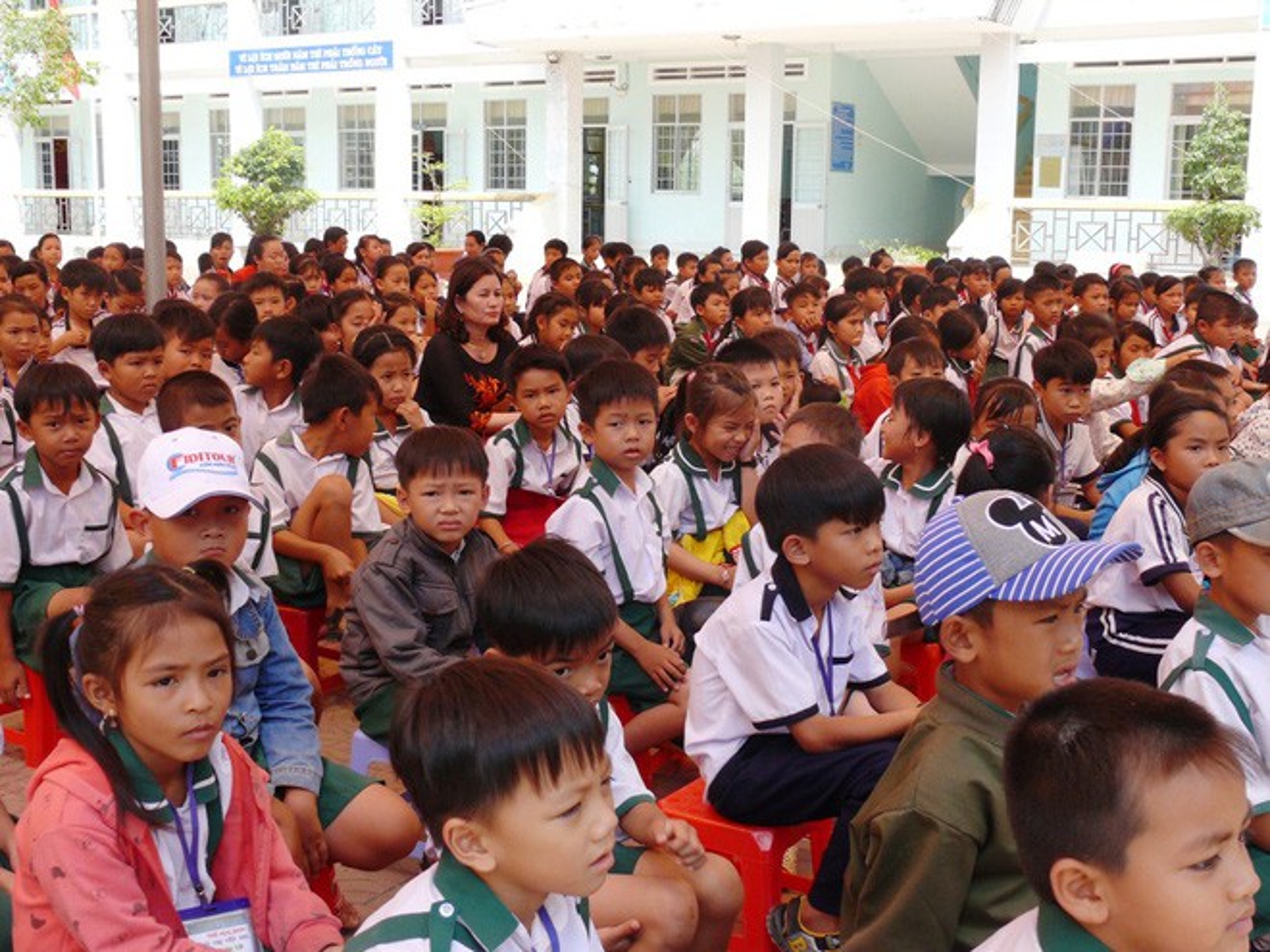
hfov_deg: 43.9
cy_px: 476
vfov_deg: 33.6
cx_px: 635
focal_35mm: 43
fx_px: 1578
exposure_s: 1/250
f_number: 4.5
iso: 100
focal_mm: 9
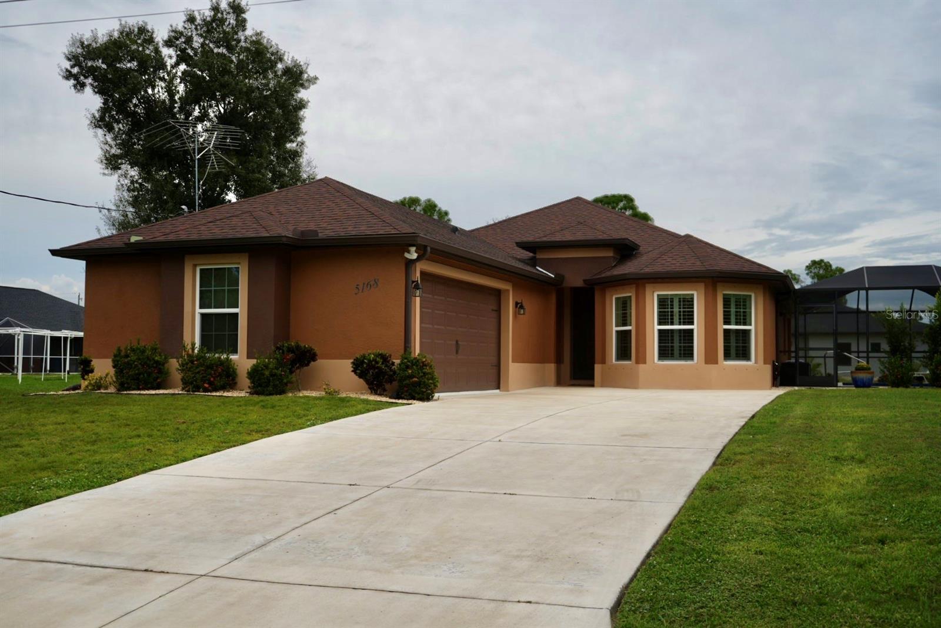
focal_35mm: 36
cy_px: 314
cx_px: 470
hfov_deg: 53.1
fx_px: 942
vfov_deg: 36.9
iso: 200
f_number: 4
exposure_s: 1/640
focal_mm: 36
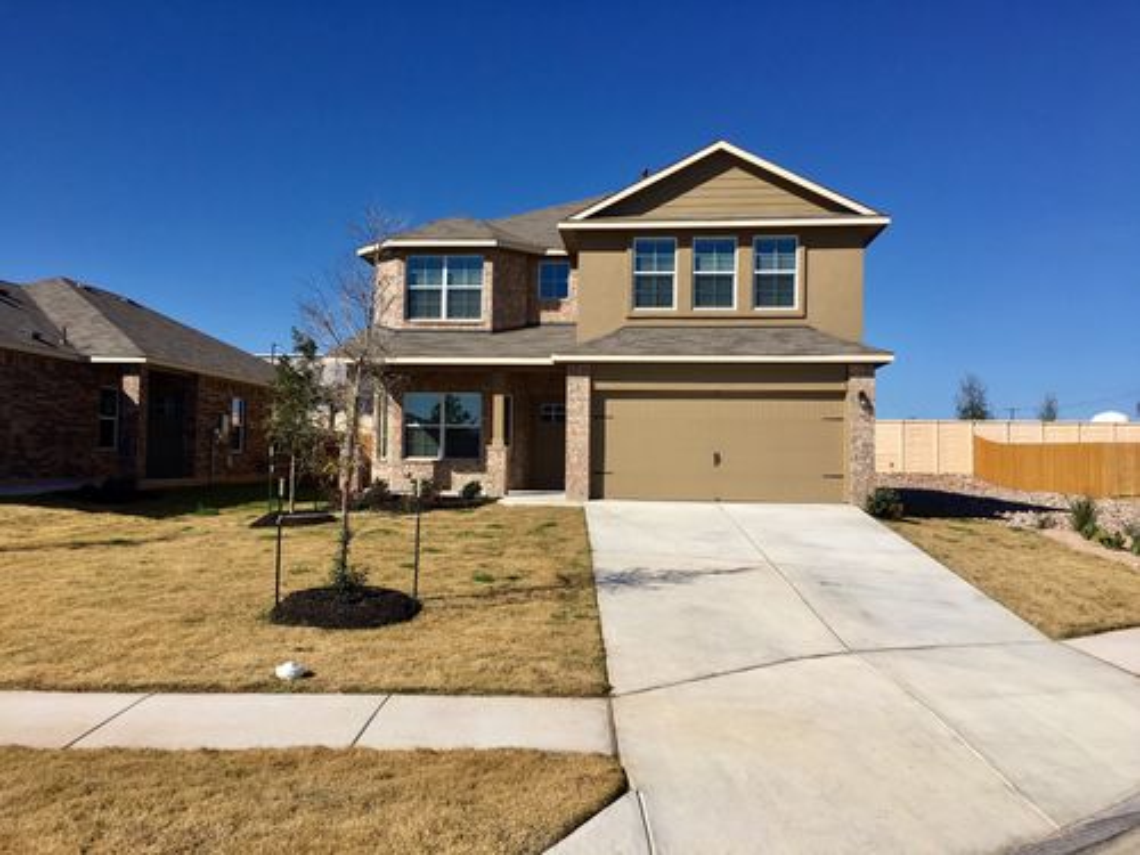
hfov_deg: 61.7
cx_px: 570
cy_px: 428
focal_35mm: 29
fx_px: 955
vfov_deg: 48.2
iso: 25
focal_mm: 4.15
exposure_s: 1/3344
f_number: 2.2
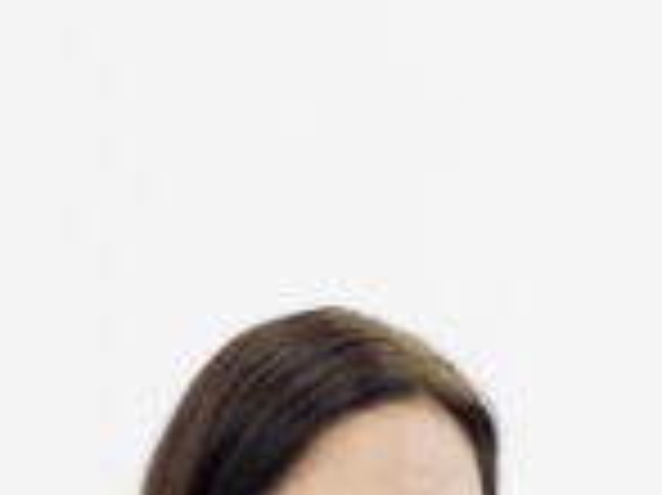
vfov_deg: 3.5
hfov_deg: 4.7
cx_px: 820
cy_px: 639
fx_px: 8045
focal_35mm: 421
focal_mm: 56
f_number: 1.7
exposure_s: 1/85
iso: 1000
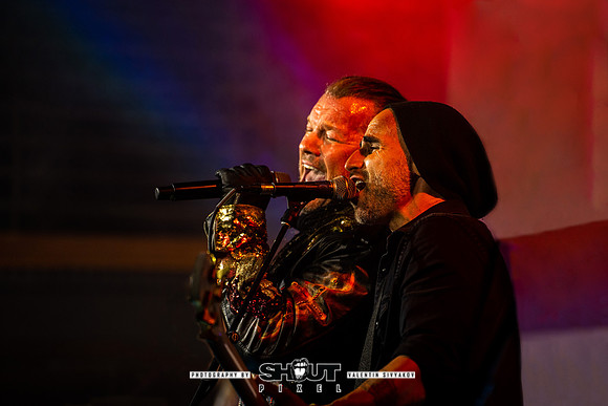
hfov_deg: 11.4
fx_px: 3041
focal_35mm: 180
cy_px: 203
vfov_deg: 7.6
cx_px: 304
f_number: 2.8
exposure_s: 1/400
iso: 1000
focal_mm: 180
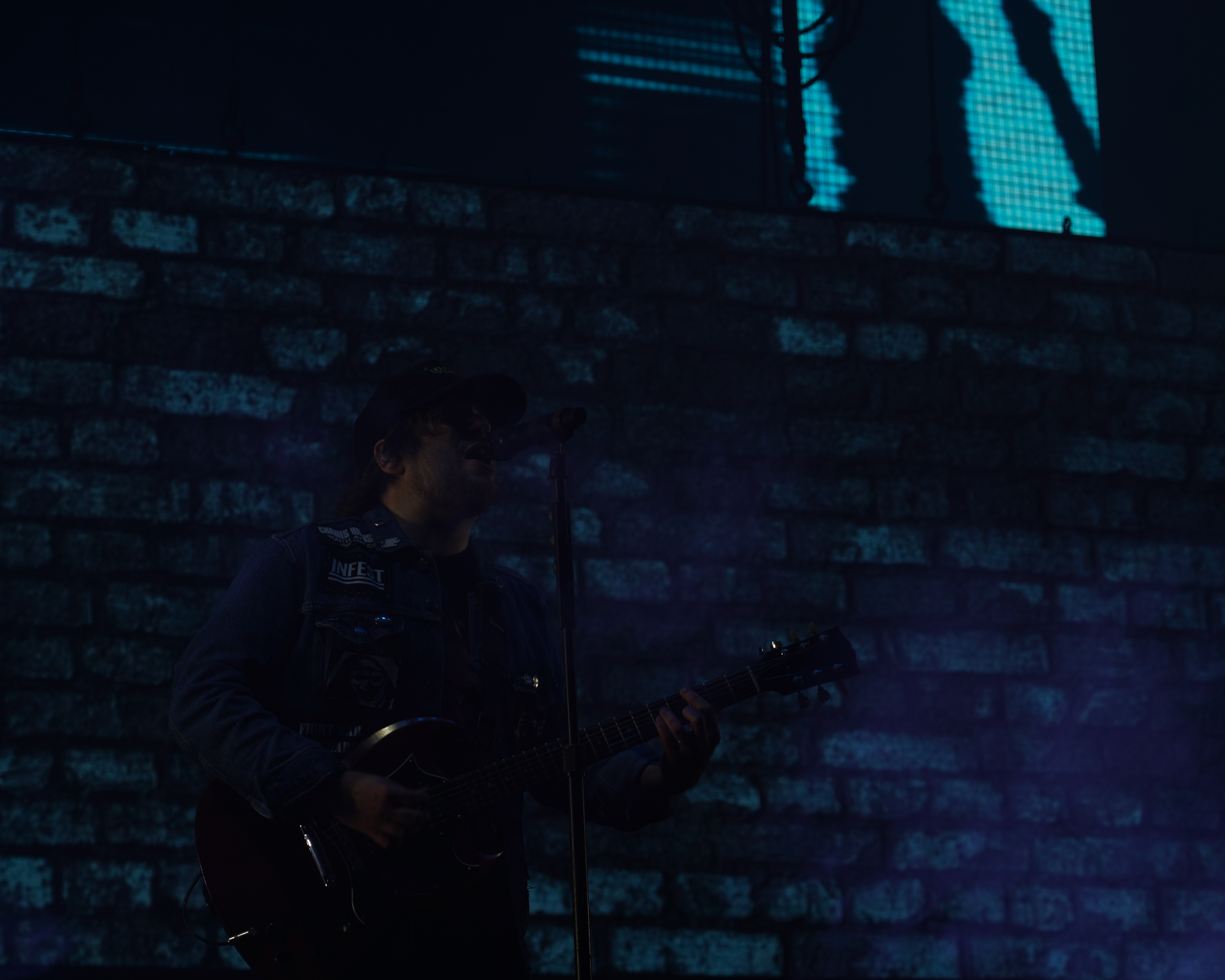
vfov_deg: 13.0
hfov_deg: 16.2
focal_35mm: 119
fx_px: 4315
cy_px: 491
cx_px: 703
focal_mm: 105
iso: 100
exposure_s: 1/320
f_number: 6.3
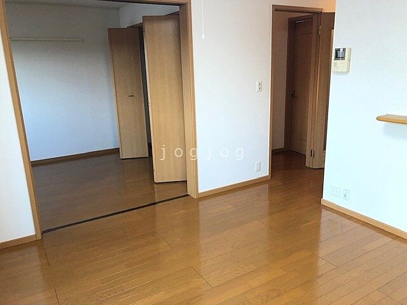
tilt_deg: -13.8
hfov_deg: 63.4
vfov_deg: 49.7
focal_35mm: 28
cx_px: 204
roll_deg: +1.3
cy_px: 152
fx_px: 329
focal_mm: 3.99
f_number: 1.8
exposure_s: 1/20
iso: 40
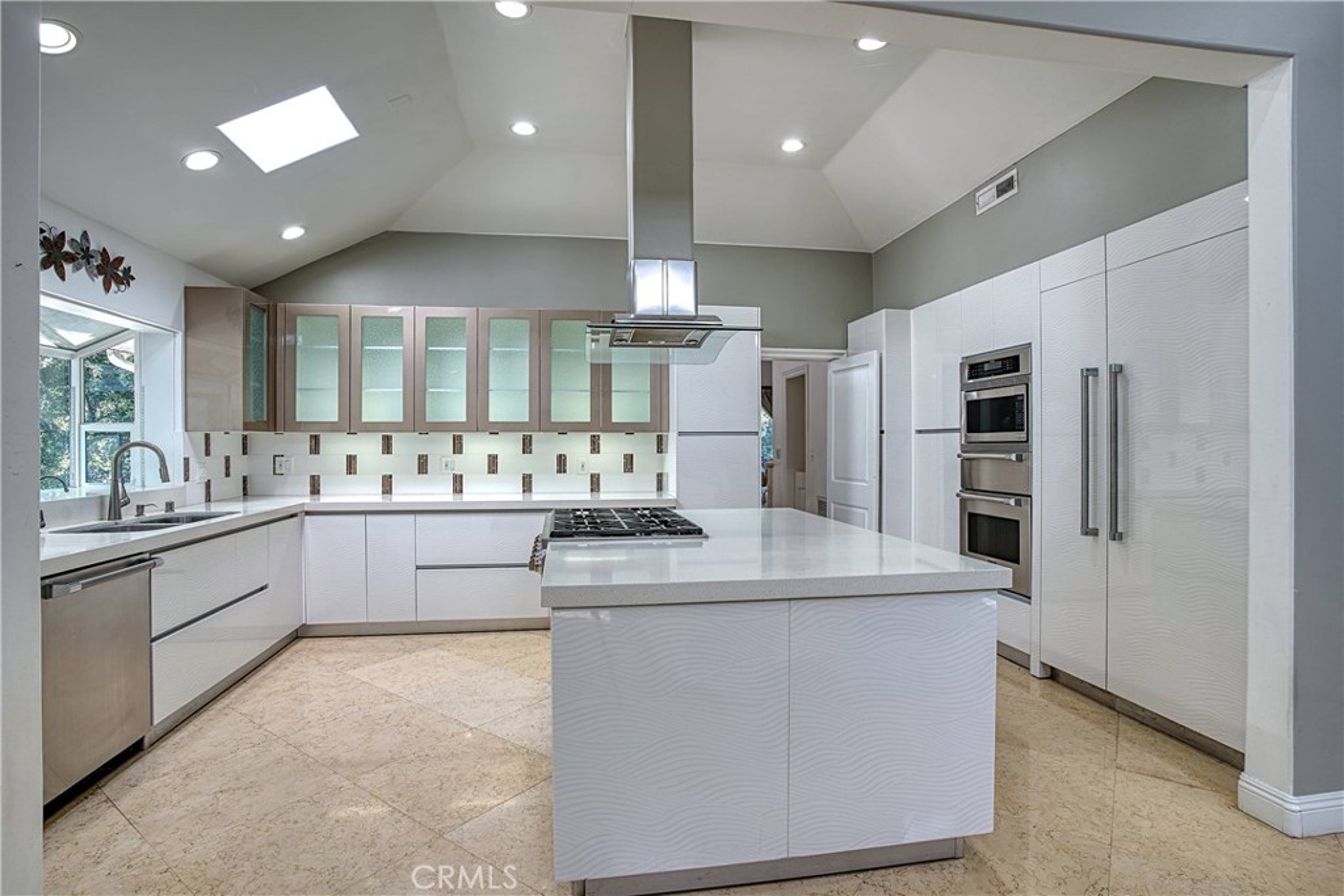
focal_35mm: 17
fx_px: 635
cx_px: 672
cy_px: 448
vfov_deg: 70.5
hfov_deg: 93.3
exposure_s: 1/6
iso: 100
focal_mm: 17
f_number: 8
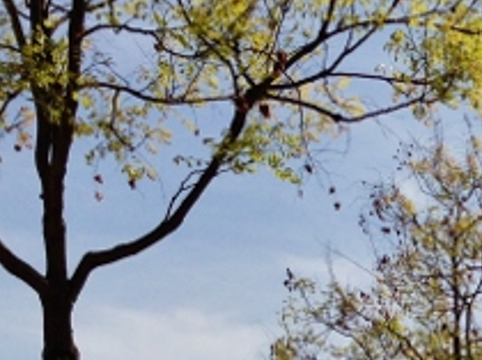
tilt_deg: +8.3
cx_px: 739
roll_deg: +1.6
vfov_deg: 11.5
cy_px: 408
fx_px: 1752
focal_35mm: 126
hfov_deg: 14.5
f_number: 2.4
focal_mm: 4.12
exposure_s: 1/3876
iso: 50
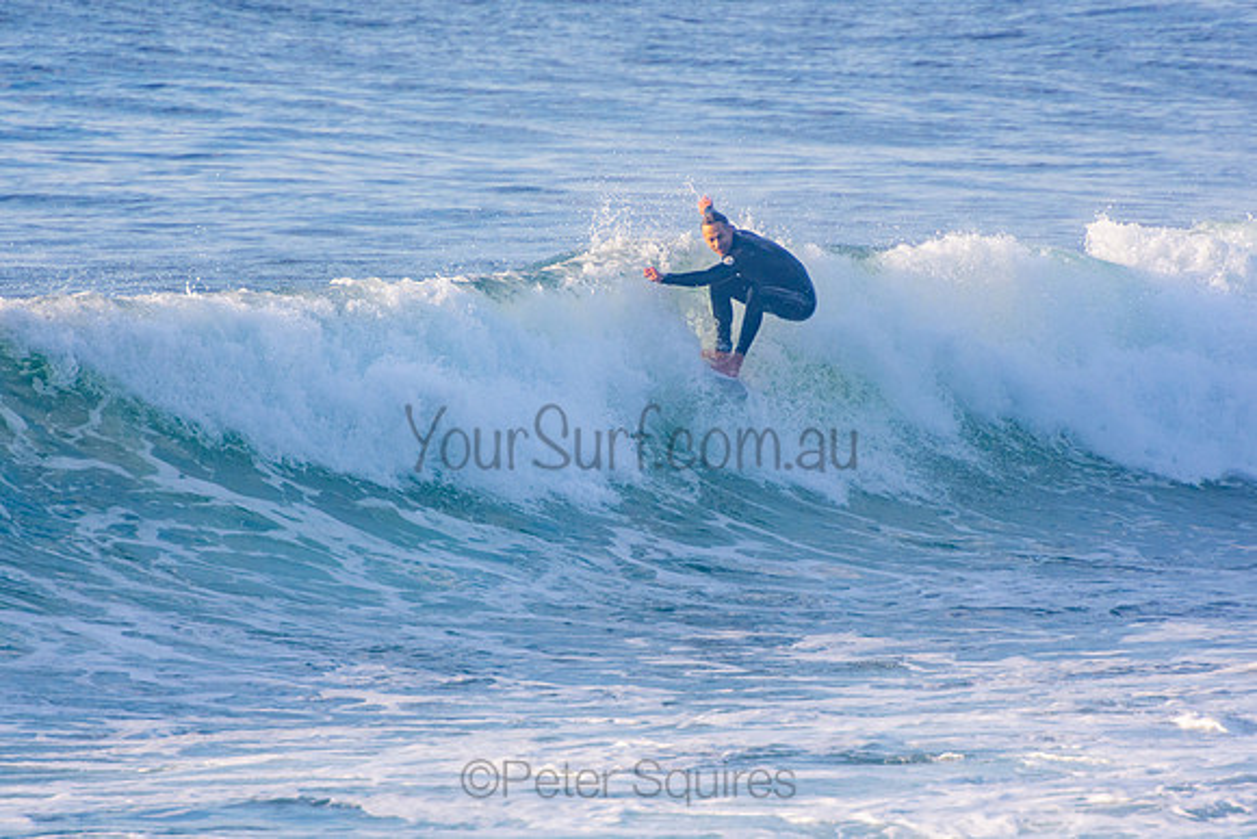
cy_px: 420
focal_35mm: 621
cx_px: 628
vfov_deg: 2.2
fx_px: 21699
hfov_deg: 3.3
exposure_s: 1/1250
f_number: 5.6
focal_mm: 400
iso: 400
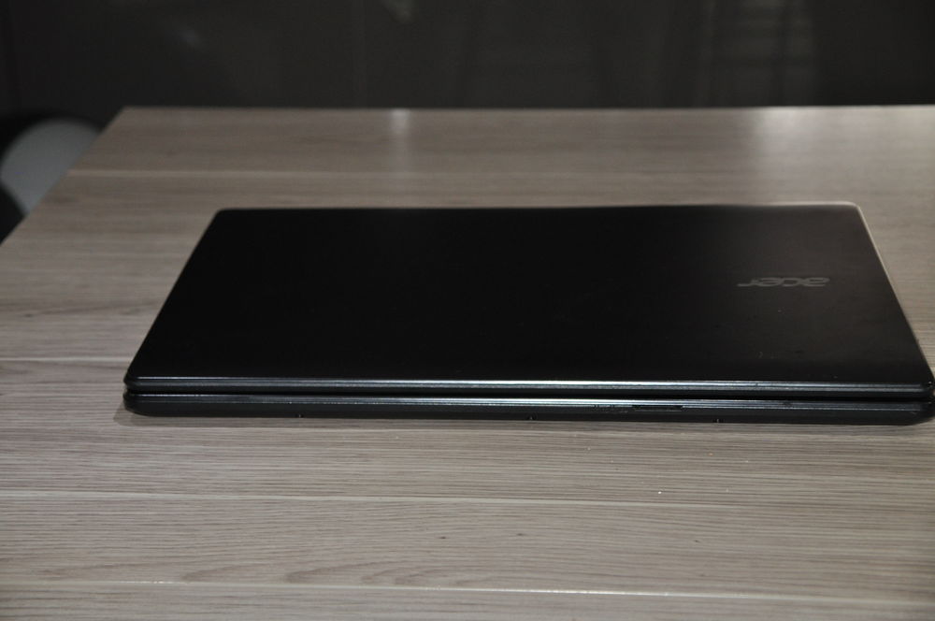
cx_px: 468
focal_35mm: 69
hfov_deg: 29.3
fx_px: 1790
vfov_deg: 19.7
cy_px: 310
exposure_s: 1/60
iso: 800
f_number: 4.8
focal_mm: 46
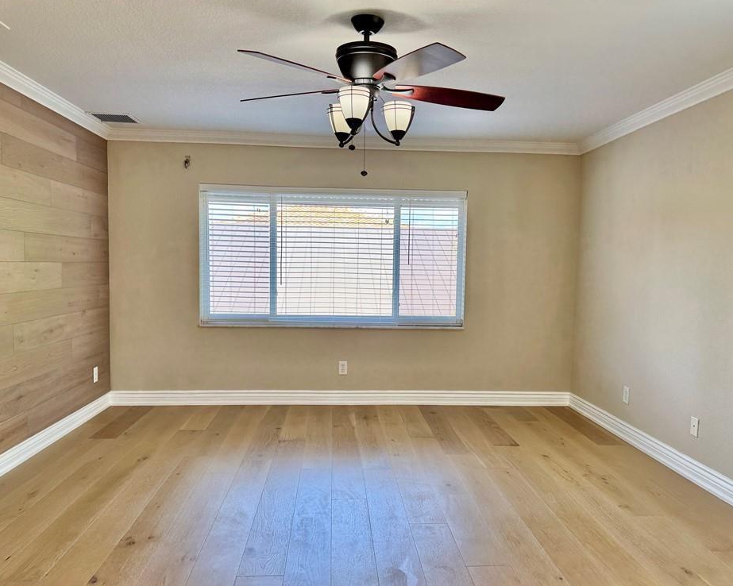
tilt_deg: -5.6
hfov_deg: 66.0
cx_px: 367
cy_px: 301
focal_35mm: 26
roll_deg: -1.0
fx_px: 564
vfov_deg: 54.9
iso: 64
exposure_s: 1/165
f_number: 1.78
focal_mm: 6.76
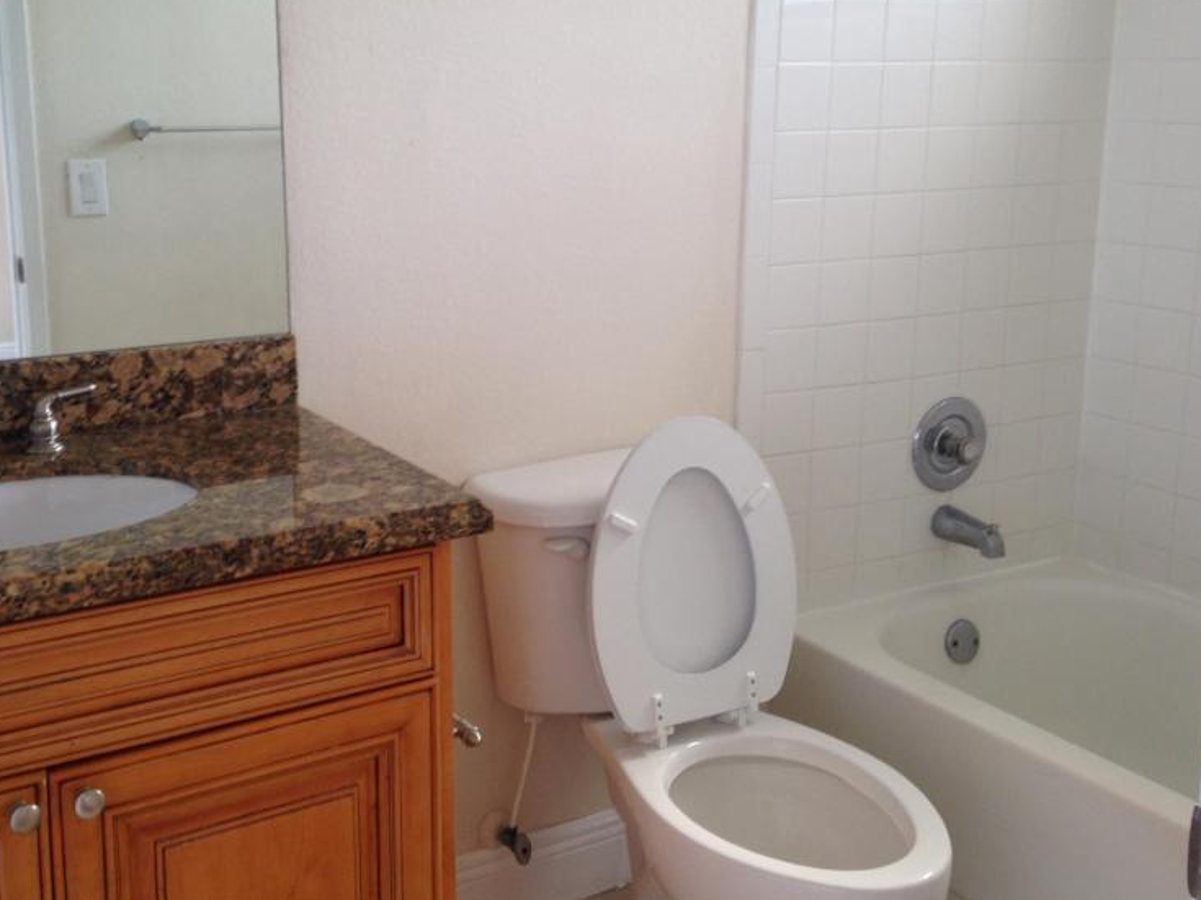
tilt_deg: -12.5
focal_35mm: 46
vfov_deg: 31.4
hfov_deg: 41.1
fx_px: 1596
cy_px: 371
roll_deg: +0.6
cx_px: 511
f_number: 2.4
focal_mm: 4.12
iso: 50
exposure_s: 1/40
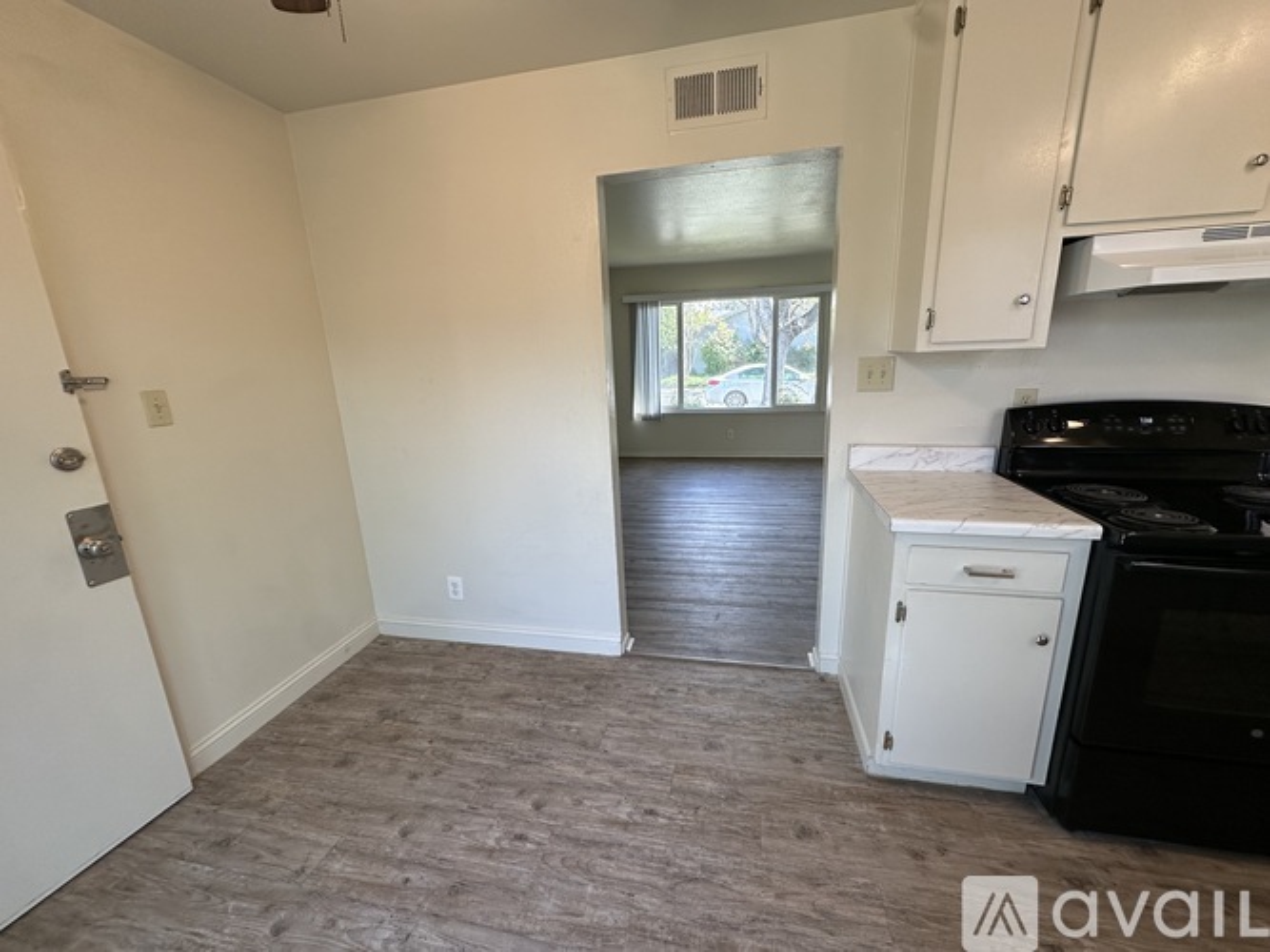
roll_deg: +2.2
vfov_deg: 85.7
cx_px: 635
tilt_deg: -12.9
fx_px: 514
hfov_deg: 102.1
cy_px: 476
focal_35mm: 14
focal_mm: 2.22
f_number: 2.2
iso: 80
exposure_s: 1/120
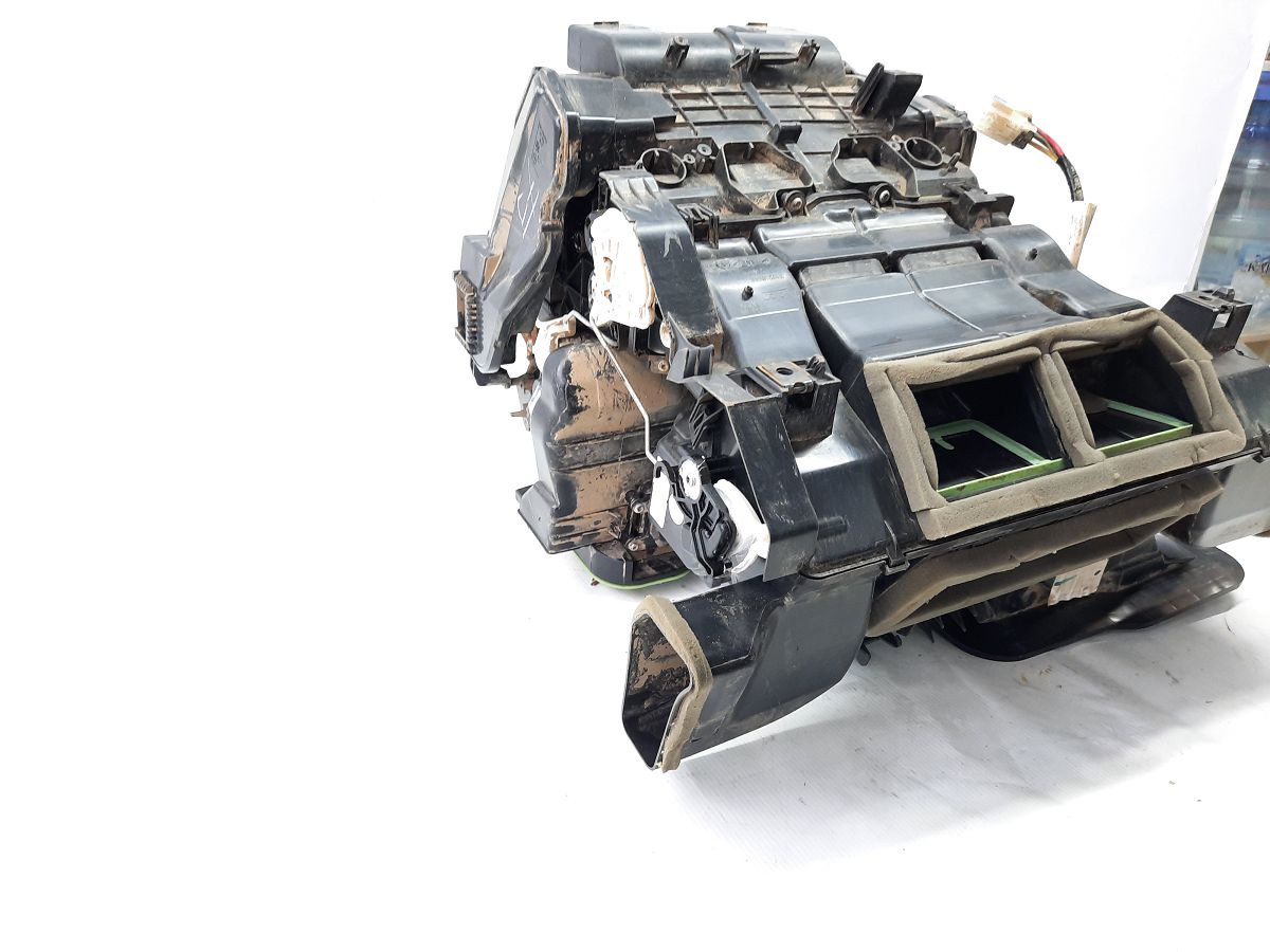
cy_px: 476
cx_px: 635
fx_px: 917
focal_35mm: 25
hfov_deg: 69.4
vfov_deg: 54.9
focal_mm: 4.6
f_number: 2
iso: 200
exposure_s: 1/50
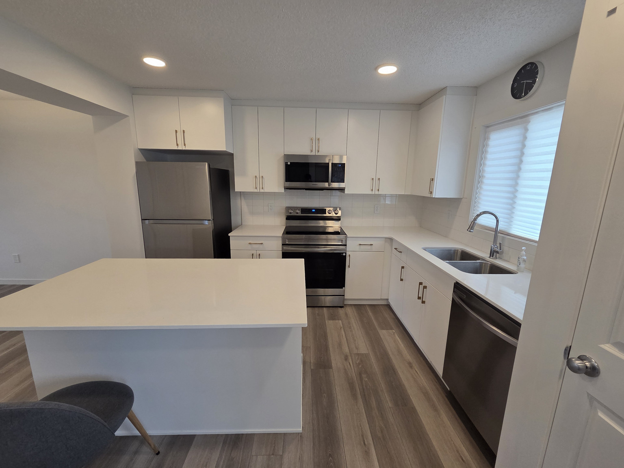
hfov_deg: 106.2
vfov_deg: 89.9
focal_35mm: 13
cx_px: 312
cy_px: 234
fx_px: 234
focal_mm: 2.2
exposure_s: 1/120
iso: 160
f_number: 2.2
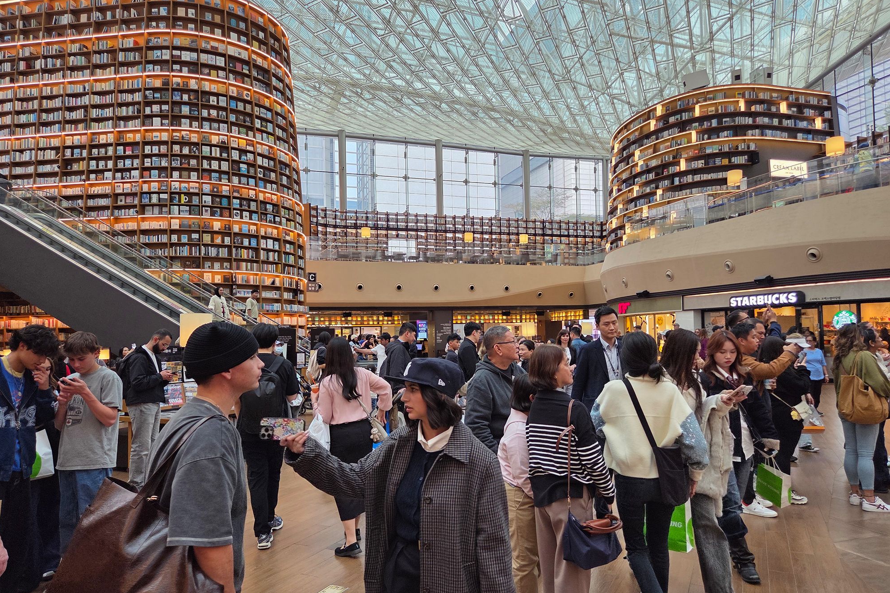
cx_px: 444
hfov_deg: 73.7
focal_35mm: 24
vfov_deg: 53.1
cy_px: 316
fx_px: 593
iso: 125
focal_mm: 5.4
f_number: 1.8
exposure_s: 1/120
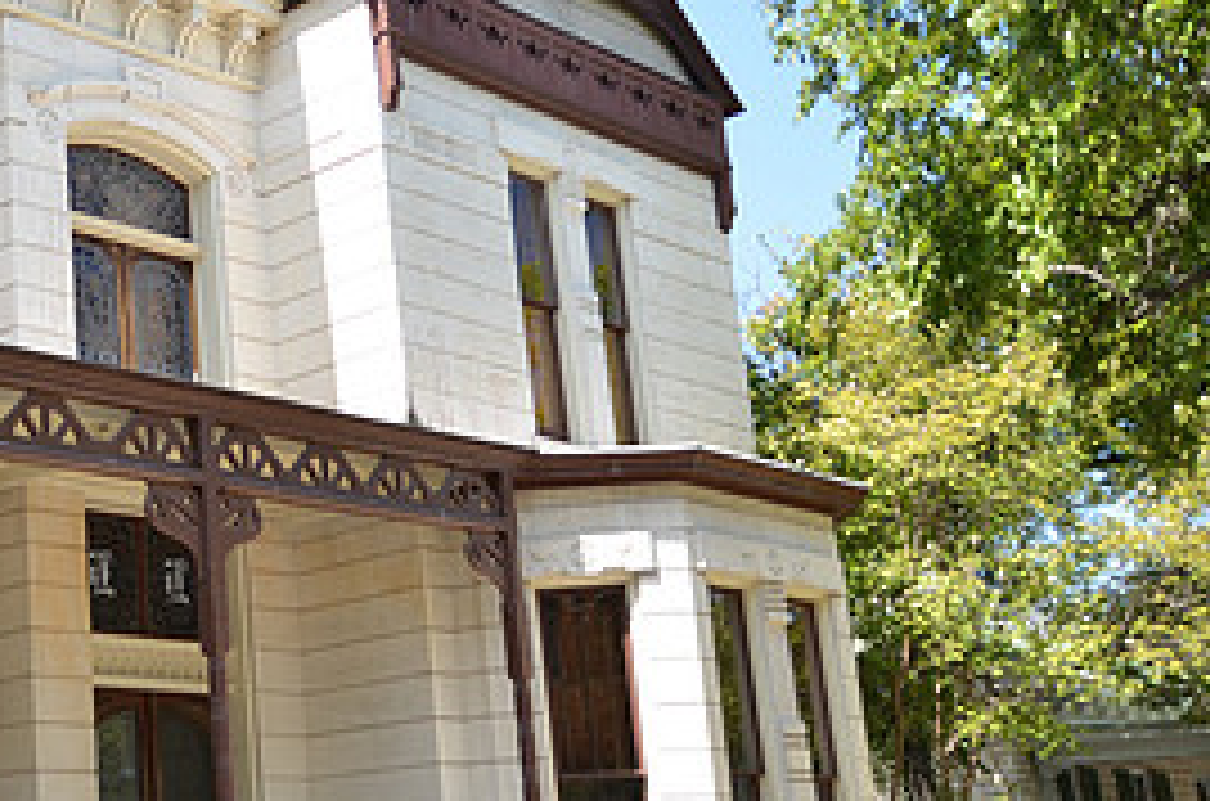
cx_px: -85
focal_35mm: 55
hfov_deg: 32.4
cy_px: 338
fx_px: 1847
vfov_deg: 24.4
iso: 200
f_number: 3.5
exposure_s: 1/200
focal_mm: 17
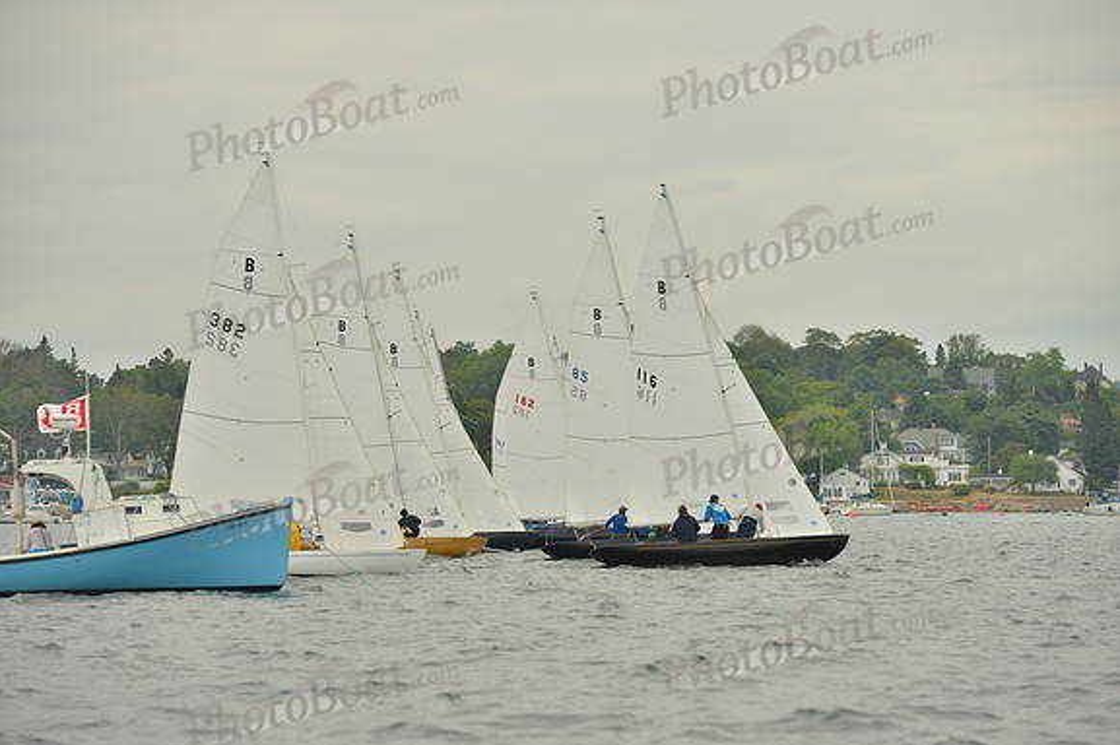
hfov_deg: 12.4
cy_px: 373
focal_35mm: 166
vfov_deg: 8.3
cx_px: 561
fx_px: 5161
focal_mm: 165
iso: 200
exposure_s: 1/800
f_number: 7.1
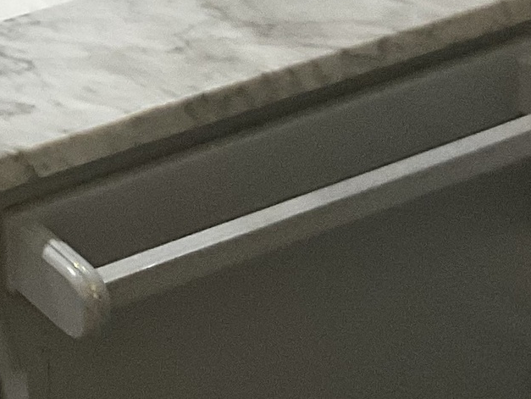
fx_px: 2179
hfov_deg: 13.4
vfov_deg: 9.7
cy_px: -430
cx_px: -155
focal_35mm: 142
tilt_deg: -12.8
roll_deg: +3.1
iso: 160
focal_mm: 3
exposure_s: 1/60
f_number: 1.8
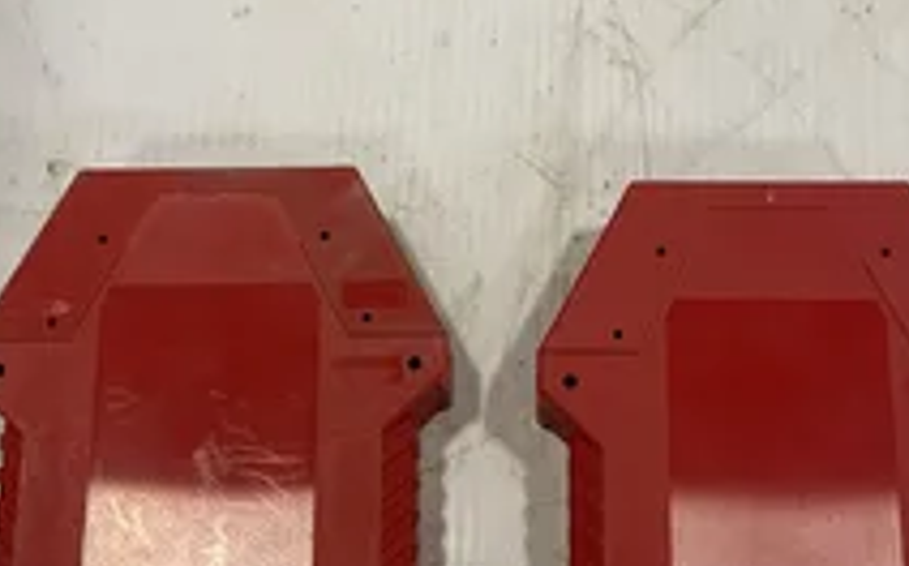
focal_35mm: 52
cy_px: 390
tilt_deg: -74.7
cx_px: 510
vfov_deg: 24.6
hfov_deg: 38.8
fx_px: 1287
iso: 100
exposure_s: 1/60
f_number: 1.6
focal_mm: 4.2
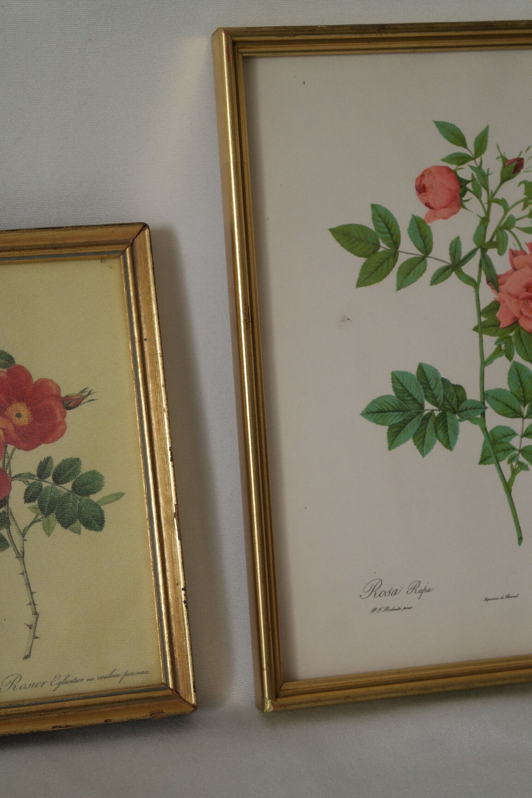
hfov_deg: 17.7
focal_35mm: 77
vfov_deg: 26.3
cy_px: 399
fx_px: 1707
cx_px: 266
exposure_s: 1/30
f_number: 5.6
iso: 800
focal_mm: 50
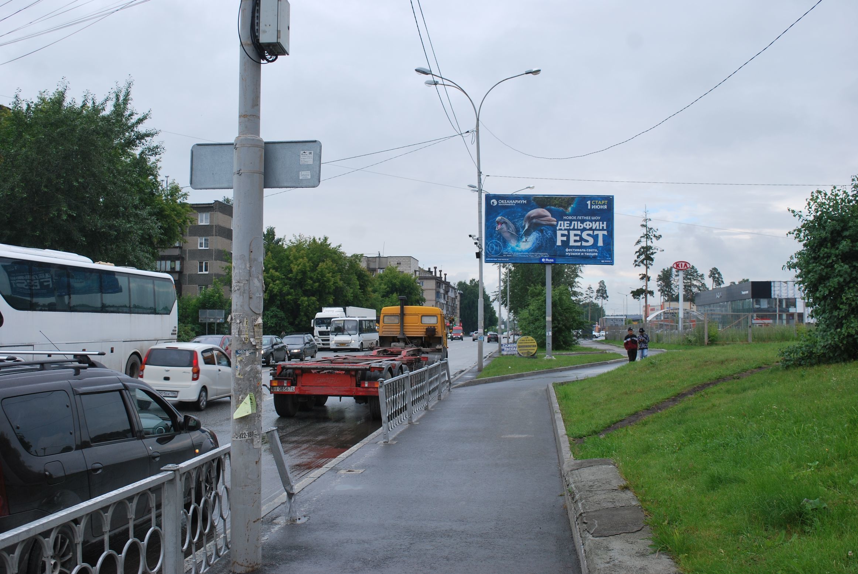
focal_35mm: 36
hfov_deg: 53.1
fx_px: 859
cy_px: 287
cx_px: 429
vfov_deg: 37.0
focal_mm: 24
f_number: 6.3
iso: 100
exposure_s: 1/160
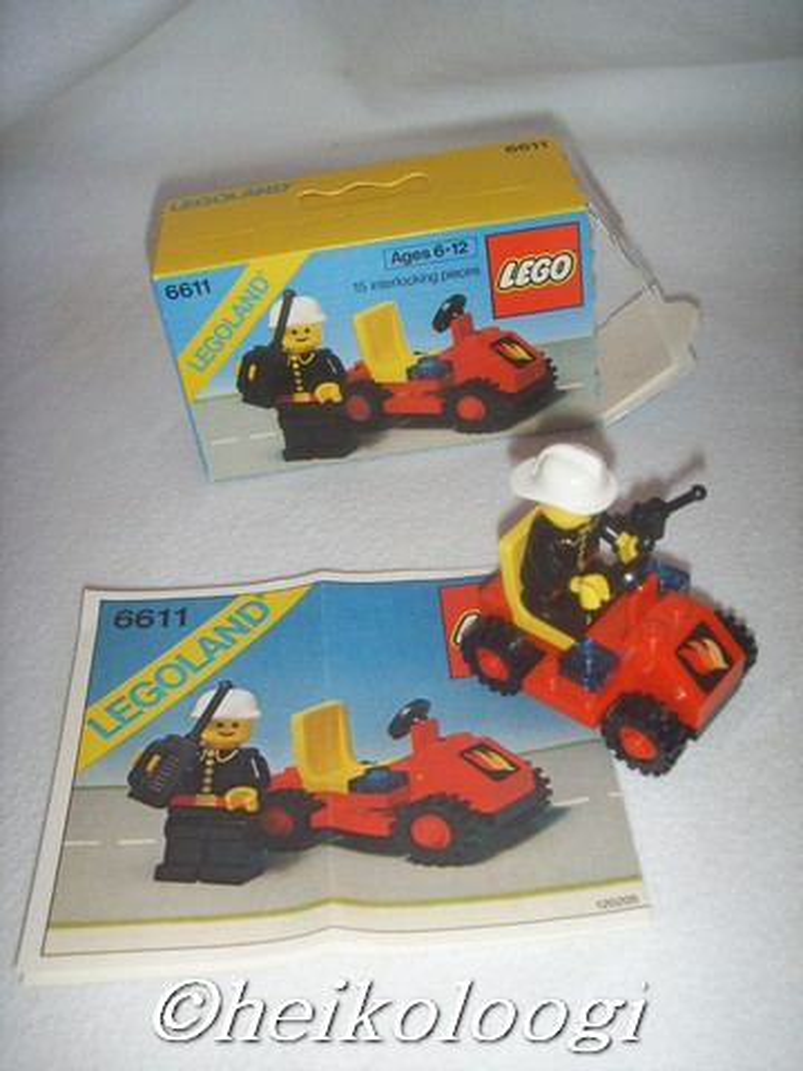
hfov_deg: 36.8
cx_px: 402
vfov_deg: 47.9
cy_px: 536
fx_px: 1206
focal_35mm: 39
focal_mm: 6.6
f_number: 3.5
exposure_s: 1/45
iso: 100
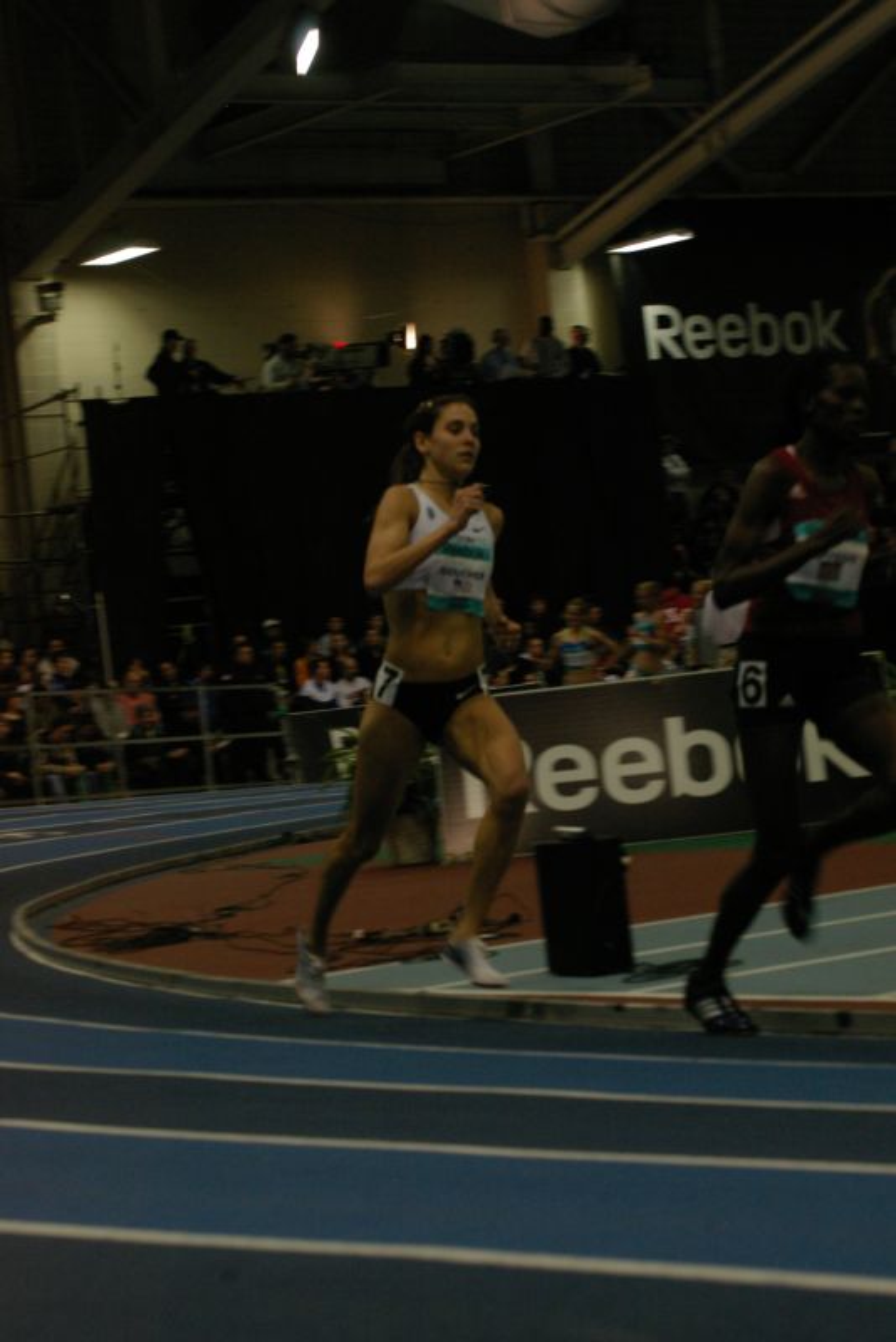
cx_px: 448
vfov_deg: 21.6
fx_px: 3525
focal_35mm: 94
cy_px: 671
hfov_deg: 14.5
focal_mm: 63
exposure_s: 1/125
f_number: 7.1
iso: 800
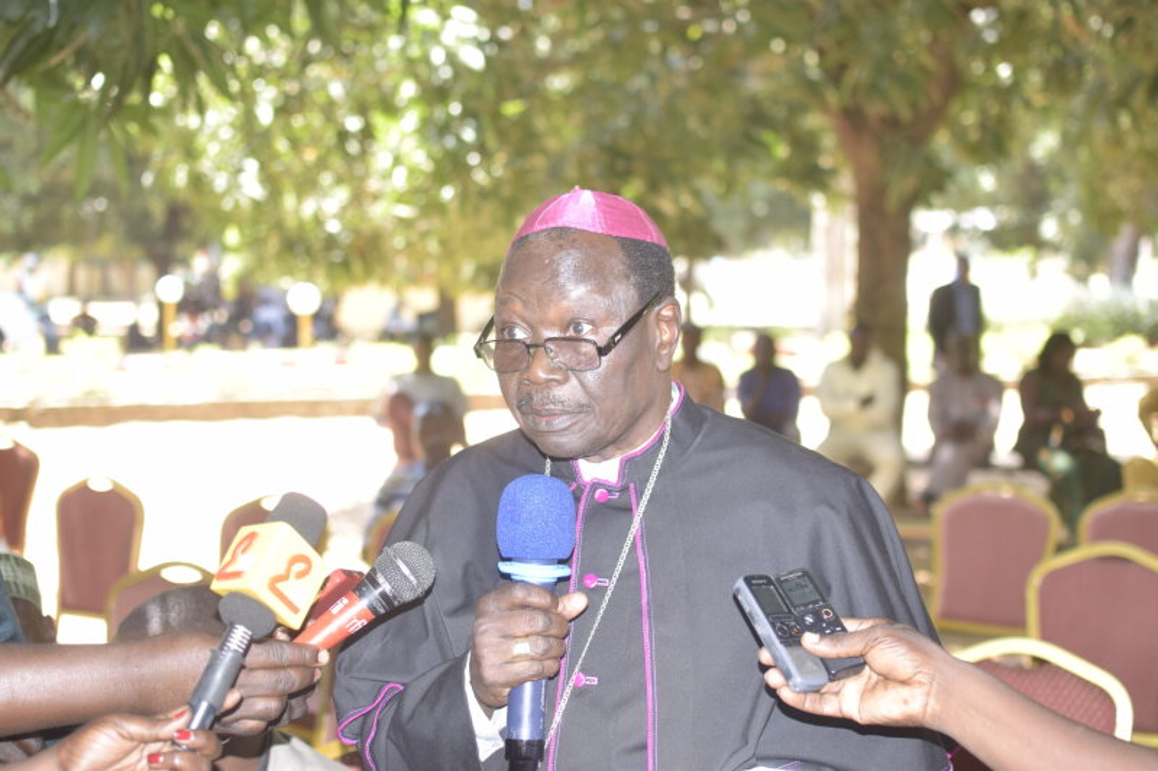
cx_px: 579
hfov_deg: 37.9
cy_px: 386
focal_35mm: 52
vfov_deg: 25.7
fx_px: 1688
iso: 100
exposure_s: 1/100
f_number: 2.8
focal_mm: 35
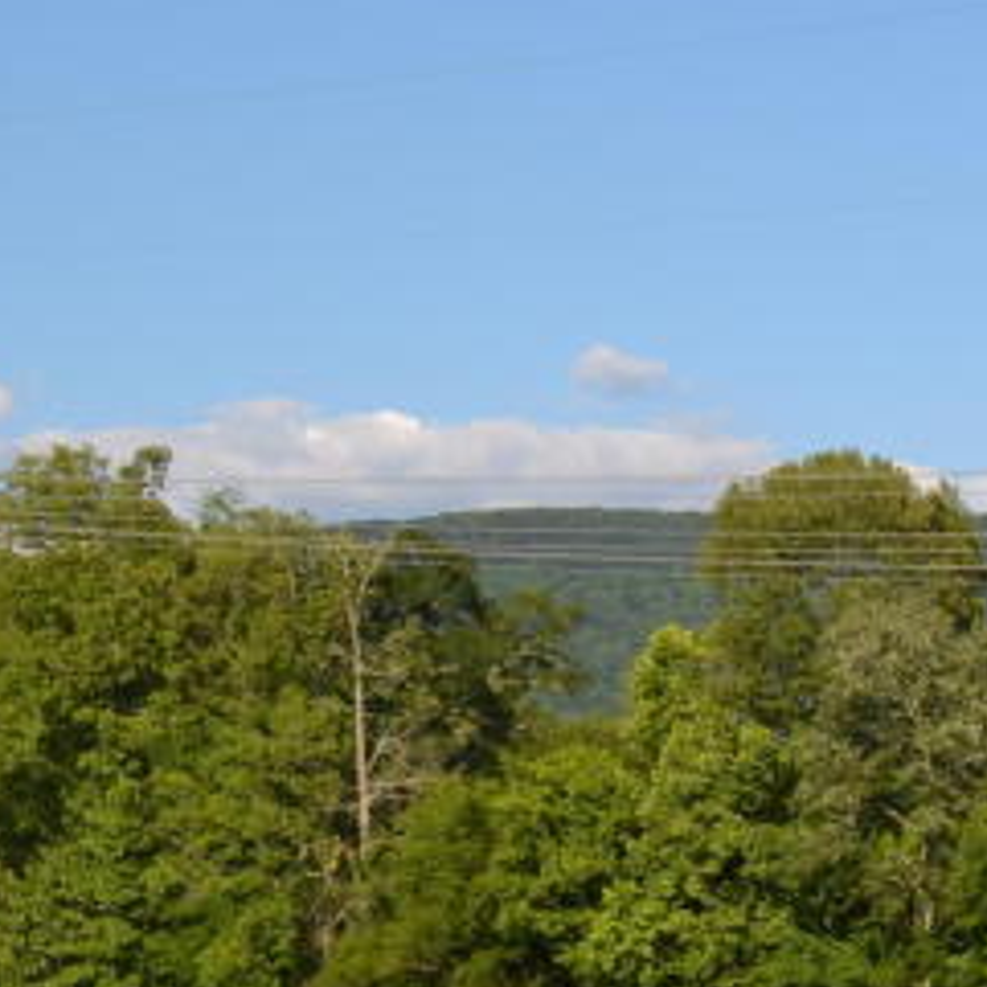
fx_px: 4000
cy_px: 1007
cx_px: 1462
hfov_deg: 13.3
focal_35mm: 124
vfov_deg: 13.8
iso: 100
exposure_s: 1/250
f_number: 8
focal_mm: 26
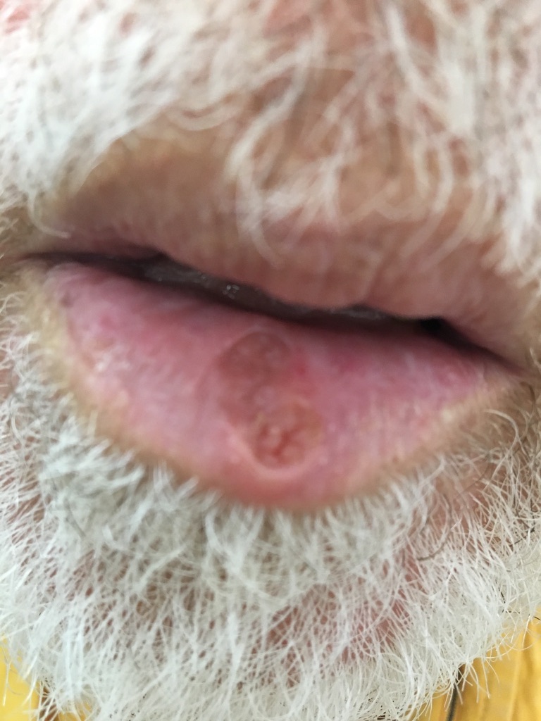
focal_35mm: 29
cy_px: 360
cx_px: 270
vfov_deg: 61.7
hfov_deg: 48.2
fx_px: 604
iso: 125
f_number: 2.2
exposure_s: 1/30
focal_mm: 4.15
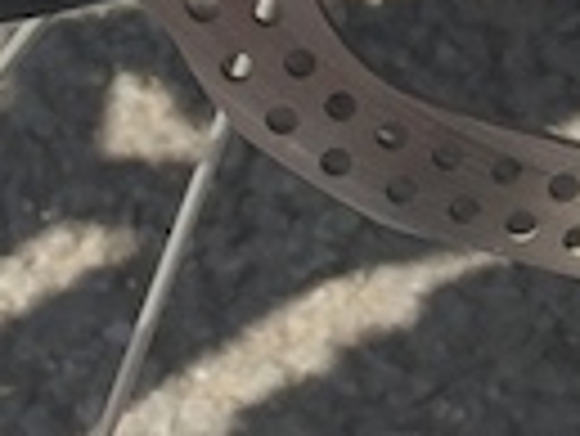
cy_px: -715
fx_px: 3857
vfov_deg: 6.1
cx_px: 1061
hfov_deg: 8.3
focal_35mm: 230
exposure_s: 1/608
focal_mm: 4.15
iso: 32
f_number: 2.2
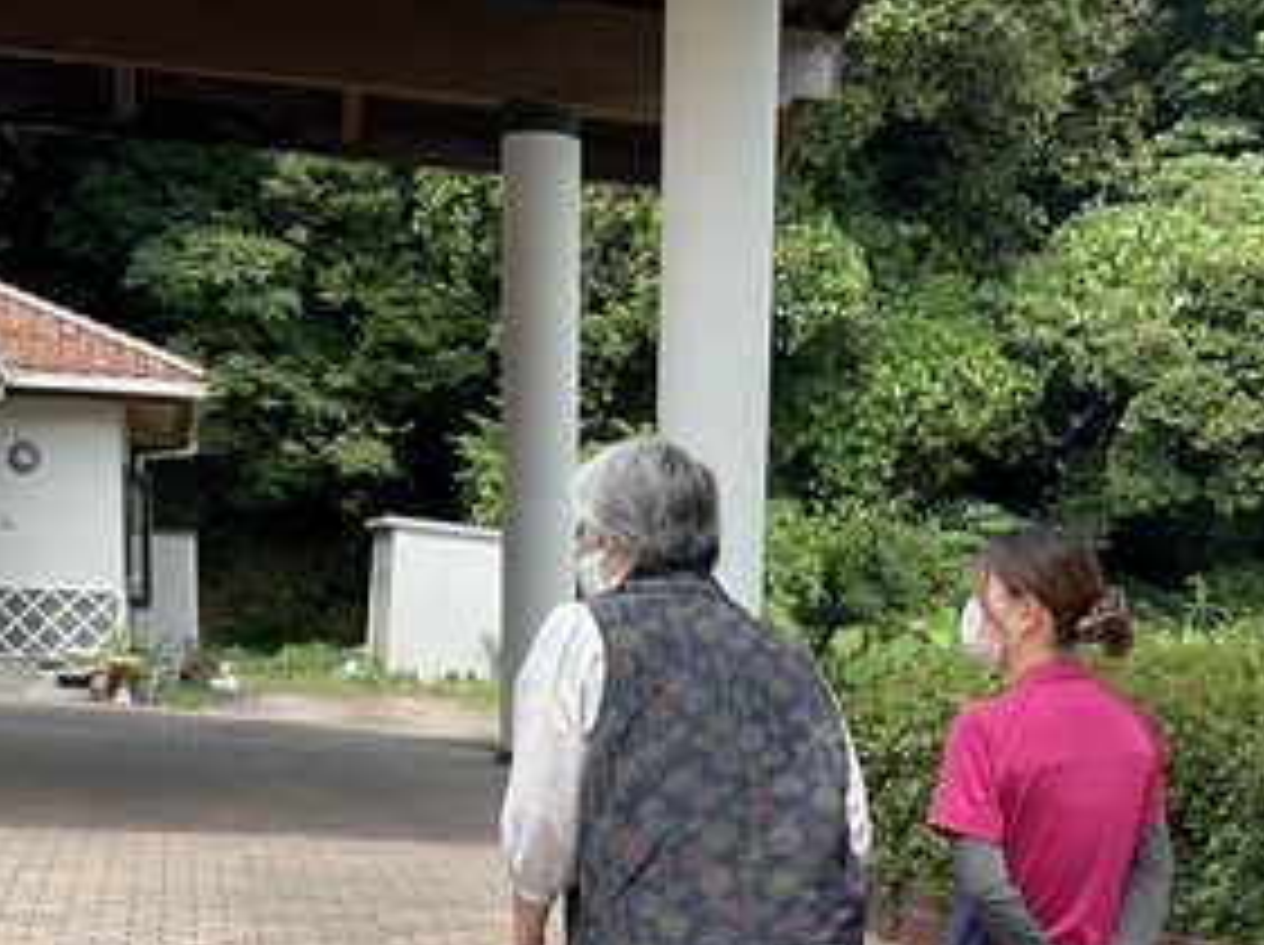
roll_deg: -1.2
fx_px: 2261
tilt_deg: -9.6
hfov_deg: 31.0
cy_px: 972
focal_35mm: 62
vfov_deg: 22.6
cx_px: 828
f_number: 1.8
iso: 16
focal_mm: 3
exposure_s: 1/781
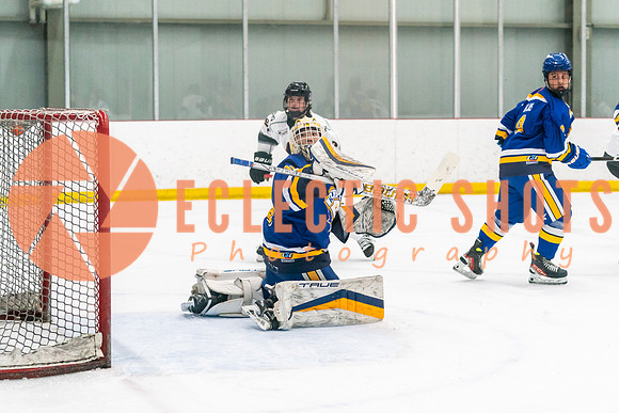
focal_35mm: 101
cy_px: 228
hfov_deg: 20.2
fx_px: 1740
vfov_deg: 13.5
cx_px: 339
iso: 3200
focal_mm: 70
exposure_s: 1/1250
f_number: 2.8
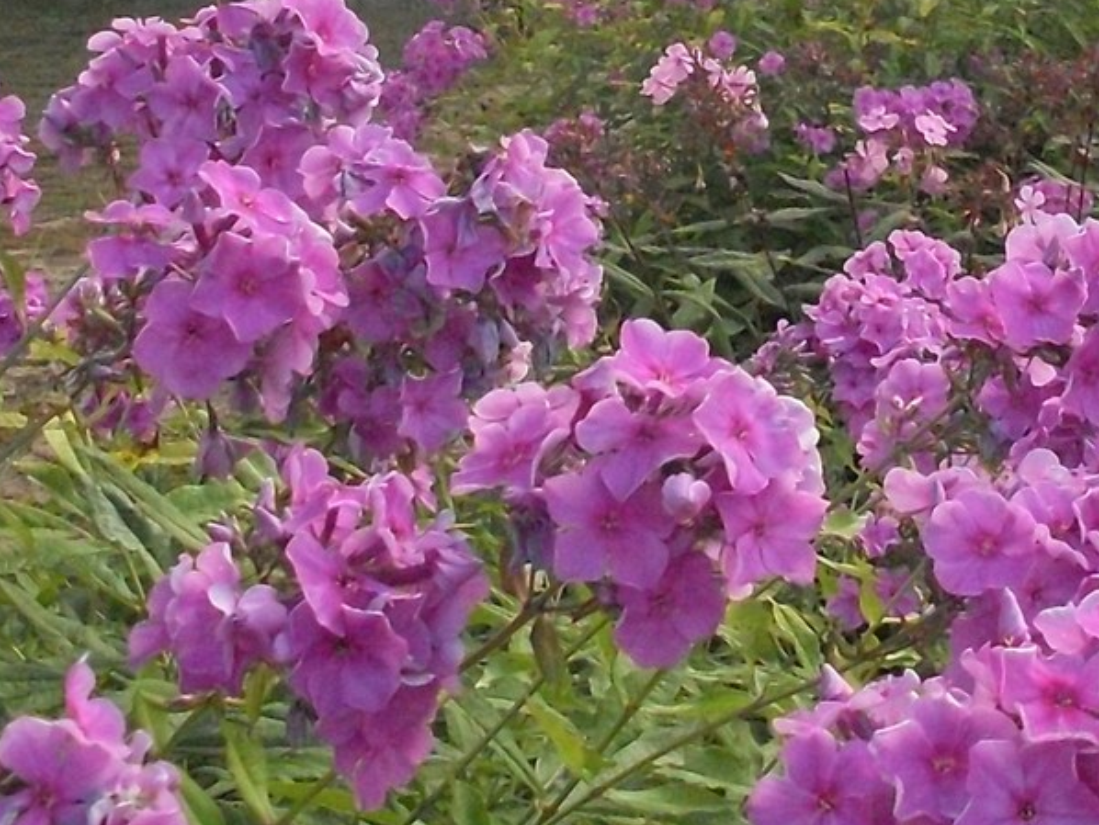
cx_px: 859
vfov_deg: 15.8
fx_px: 2890
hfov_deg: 21.3
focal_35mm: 91
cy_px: -84
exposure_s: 1/250
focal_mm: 6.3
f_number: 8.4
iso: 400
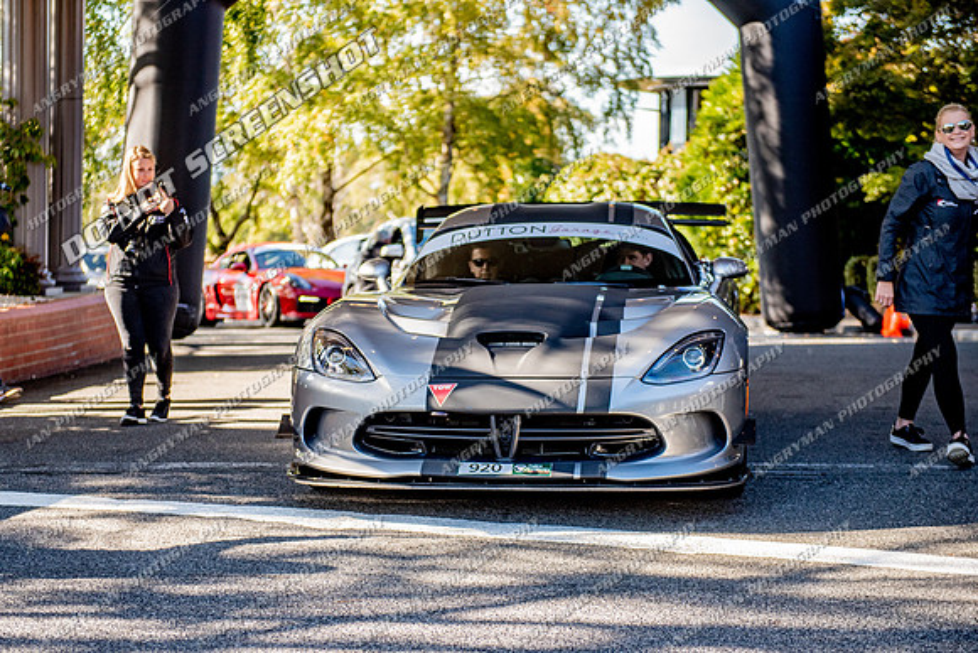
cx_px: 443
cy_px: 357
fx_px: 1963
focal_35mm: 72
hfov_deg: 28.0
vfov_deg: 18.9
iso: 500
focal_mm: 66
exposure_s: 1/1250
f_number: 2.8
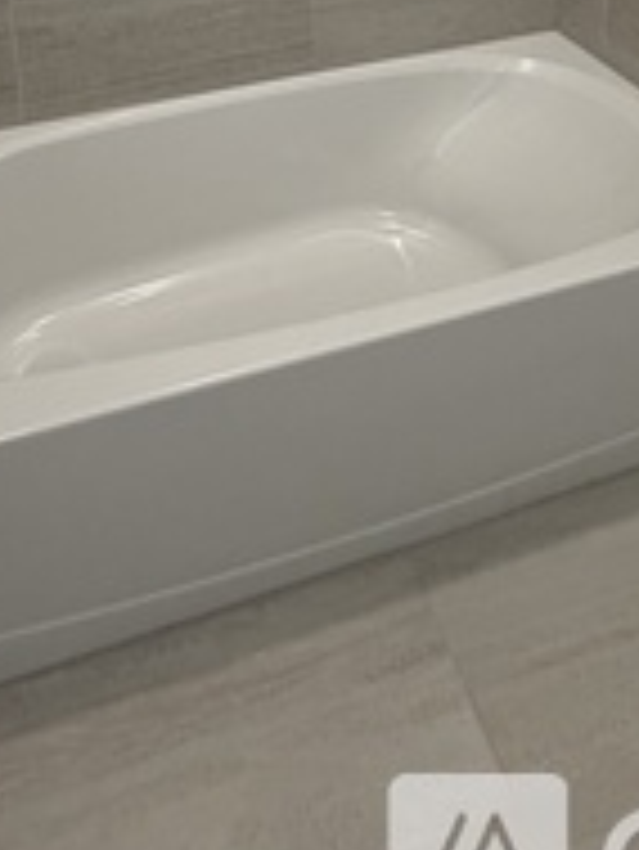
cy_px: -171
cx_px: 272
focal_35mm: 37
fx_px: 910
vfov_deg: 37.7
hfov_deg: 38.6
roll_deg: +1.9
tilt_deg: -12.6
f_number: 2.2
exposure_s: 1/120
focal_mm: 2.22
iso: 250
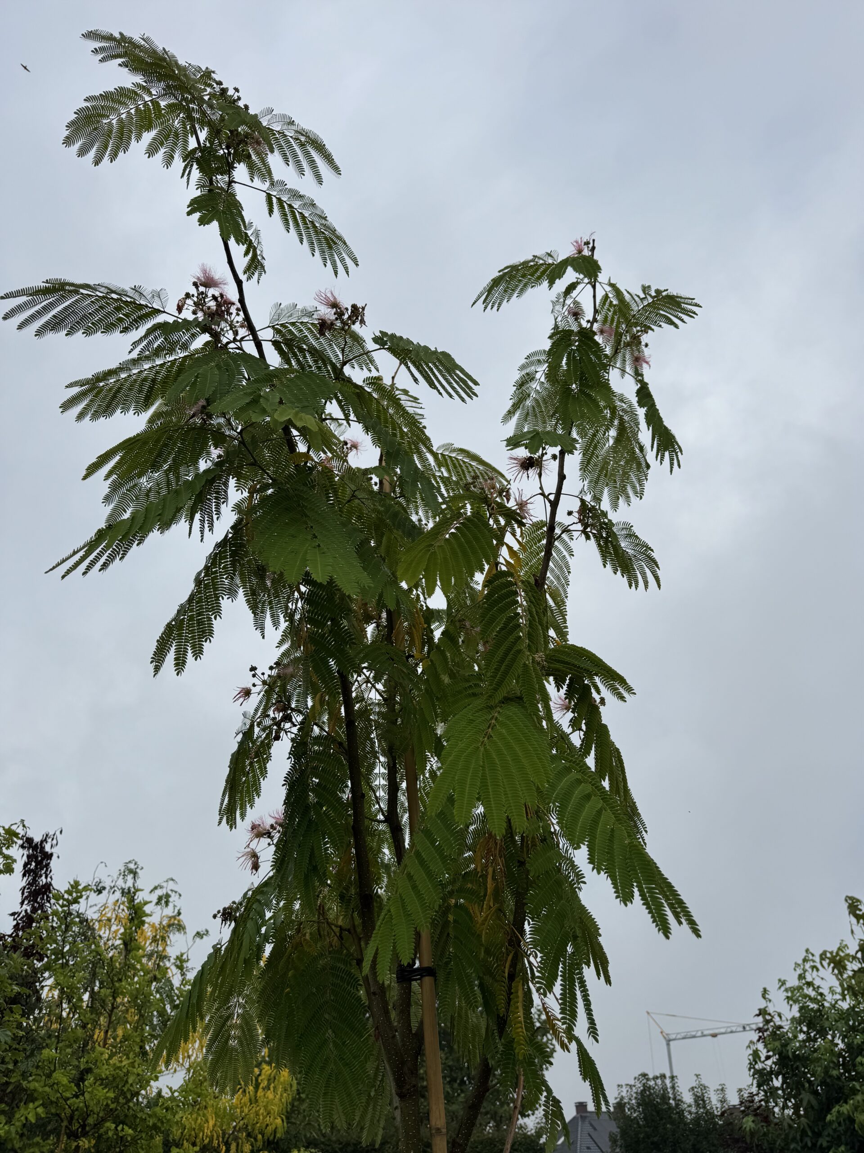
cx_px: 432
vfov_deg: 71.6
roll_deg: +2.2
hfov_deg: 56.8
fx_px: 799
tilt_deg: +38.3
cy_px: 576
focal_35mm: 24
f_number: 1.78
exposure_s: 1/4049
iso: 80
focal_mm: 6.76
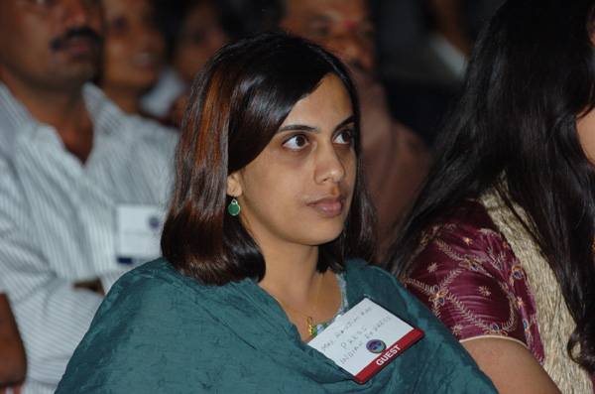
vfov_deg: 4.6
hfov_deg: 6.9
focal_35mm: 300
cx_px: 298
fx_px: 4947
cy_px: 197
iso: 400
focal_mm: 200
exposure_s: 1/200
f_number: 5.6
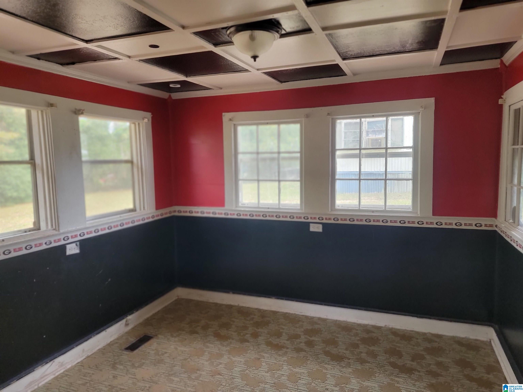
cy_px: 196
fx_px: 363
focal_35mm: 24
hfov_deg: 71.6
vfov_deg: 56.8
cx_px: 262
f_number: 1.8
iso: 200
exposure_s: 1/120
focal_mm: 6.7
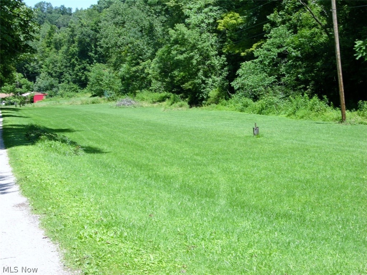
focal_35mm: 62
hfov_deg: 31.2
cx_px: 184
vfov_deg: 23.7
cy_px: 138
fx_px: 657
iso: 50
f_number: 4.5
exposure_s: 1/150
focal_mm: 15.7
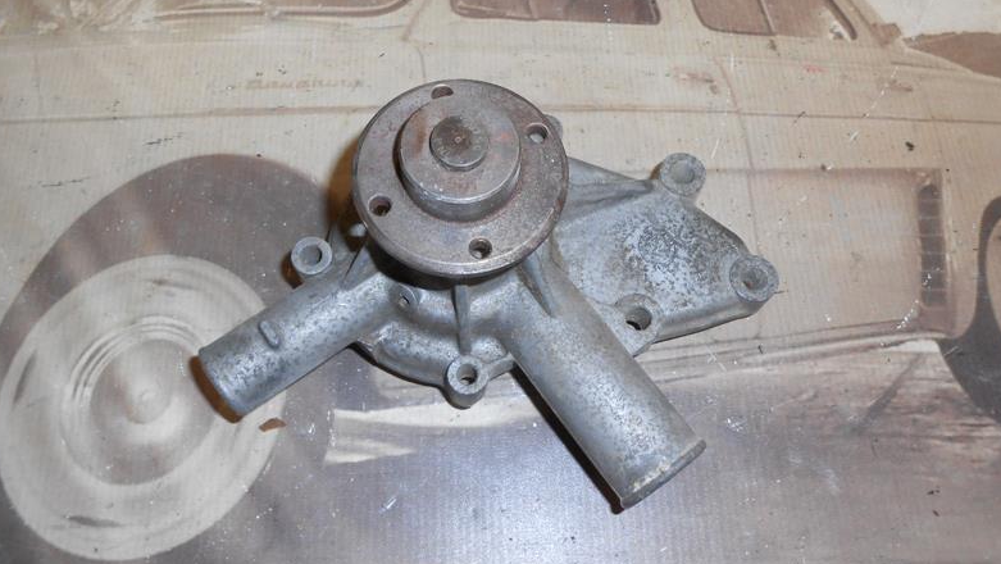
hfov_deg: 66.0
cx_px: 501
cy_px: 277
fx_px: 770
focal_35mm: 29
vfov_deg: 40.2
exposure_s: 1/25
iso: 80
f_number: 3.5
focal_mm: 4.6
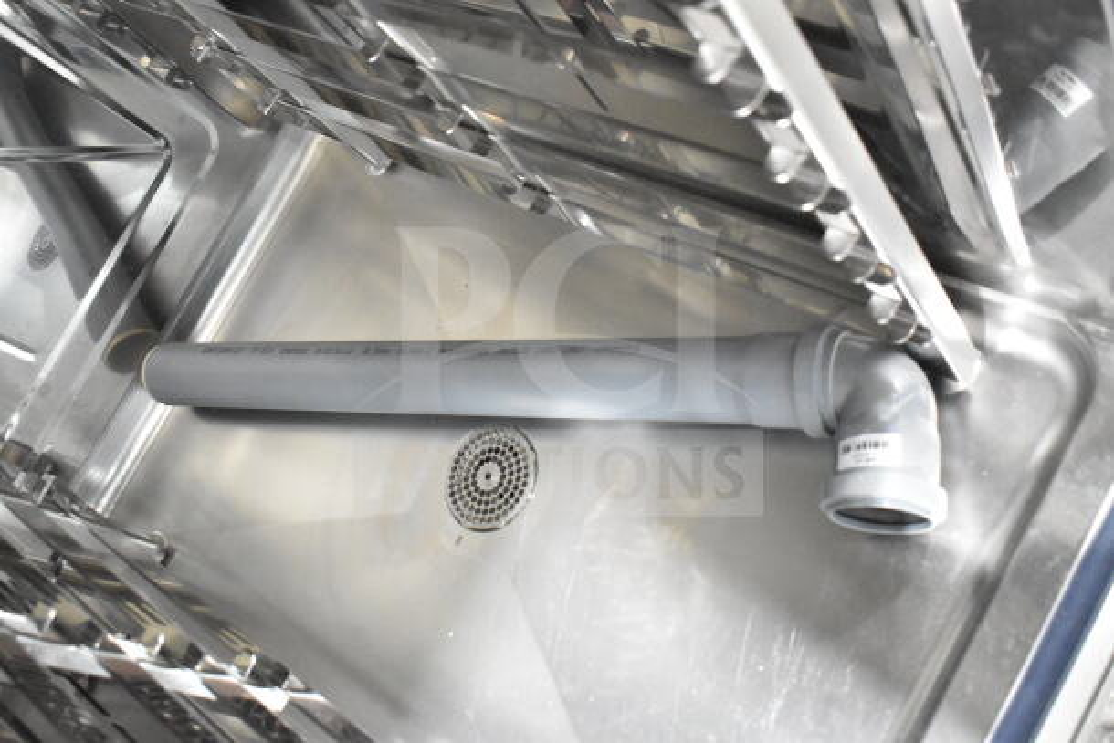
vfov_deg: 34.2
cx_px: 557
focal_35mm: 39
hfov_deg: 49.5
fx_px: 1207
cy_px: 372
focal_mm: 26
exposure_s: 1/40
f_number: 4
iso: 8000
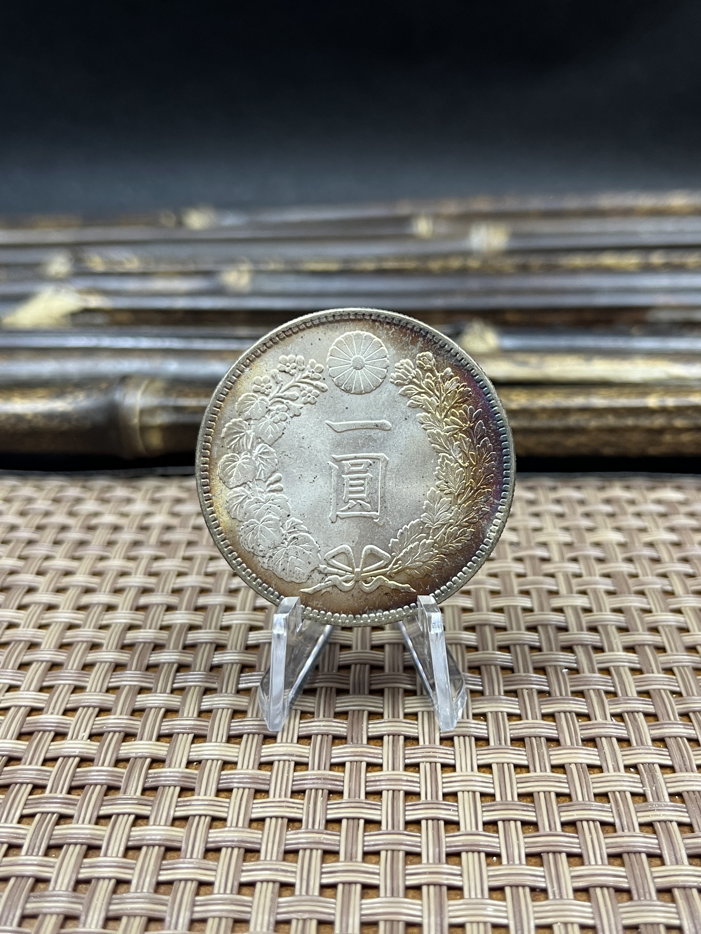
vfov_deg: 67.3
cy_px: 467
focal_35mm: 26
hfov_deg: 53.1
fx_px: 702
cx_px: 350
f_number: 1.6
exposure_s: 1/60
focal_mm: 5.1
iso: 160
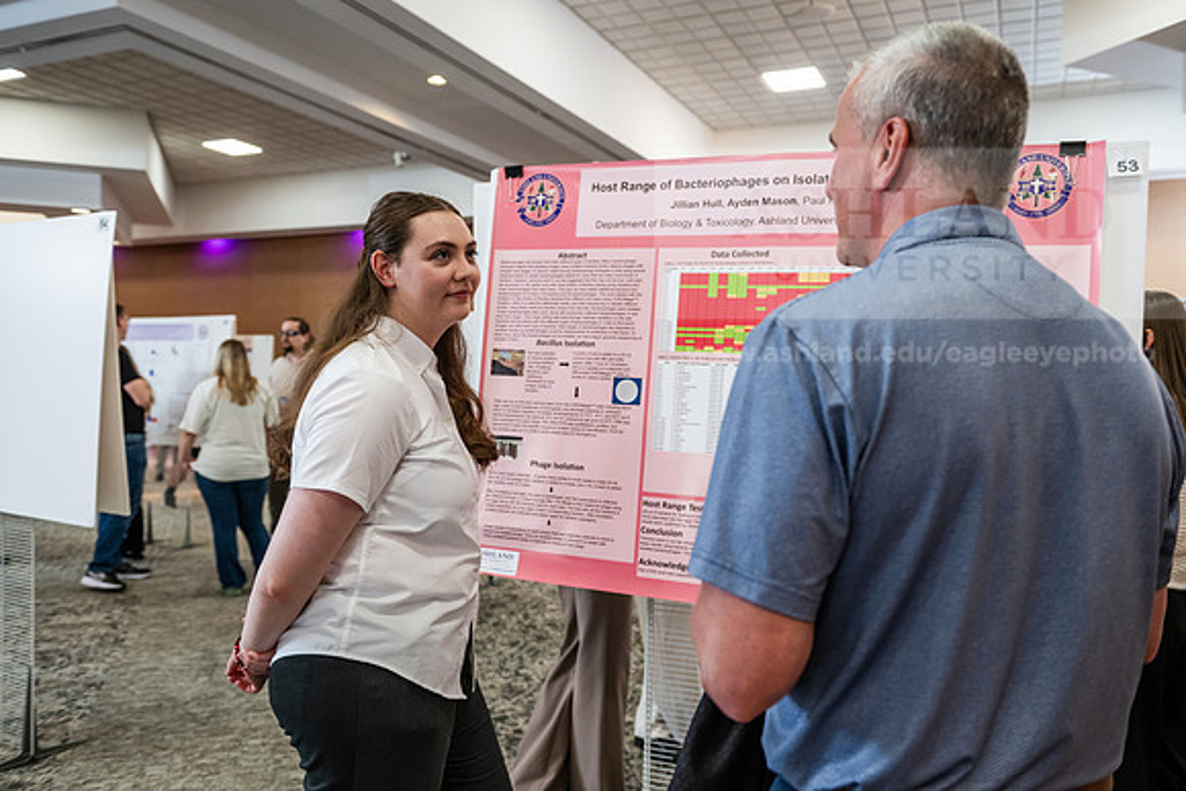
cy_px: 396
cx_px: 593
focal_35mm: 29
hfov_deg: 63.6
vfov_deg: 45.0
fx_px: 956
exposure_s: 1/160
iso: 1600
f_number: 3.5
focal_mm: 29
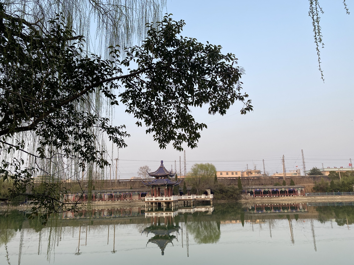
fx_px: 266
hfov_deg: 67.3
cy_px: 132
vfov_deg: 53.1
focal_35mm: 26
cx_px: 177
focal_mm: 4.25
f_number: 1.8
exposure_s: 1/246
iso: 32
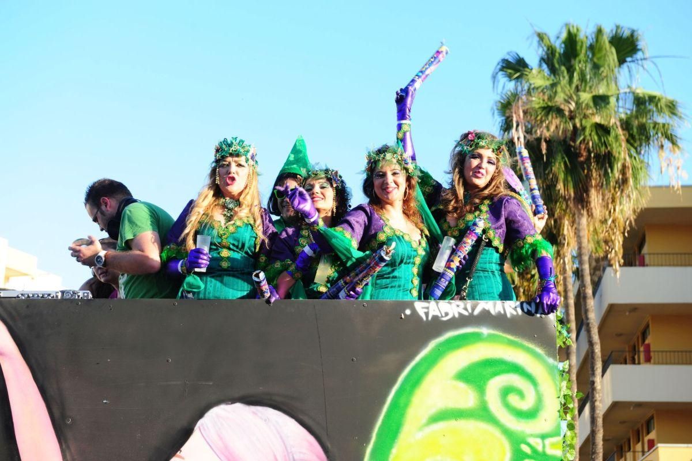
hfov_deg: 28.9
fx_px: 1345
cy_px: 230
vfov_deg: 19.4
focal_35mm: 70
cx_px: 346
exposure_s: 1/180
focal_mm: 70
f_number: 5.6
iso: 200
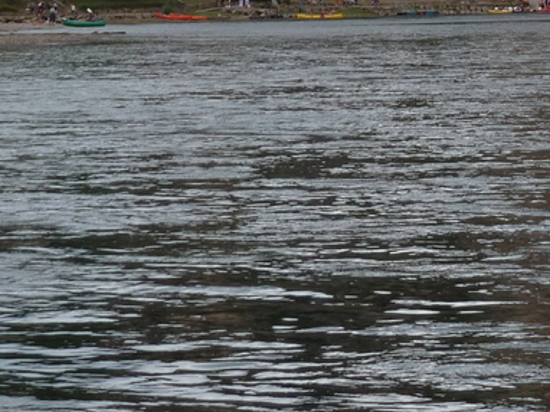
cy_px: -212
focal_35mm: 198
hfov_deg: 10.0
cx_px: 428
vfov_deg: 7.4
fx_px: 3144
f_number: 4
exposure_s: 1/320
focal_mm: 10.3
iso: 80
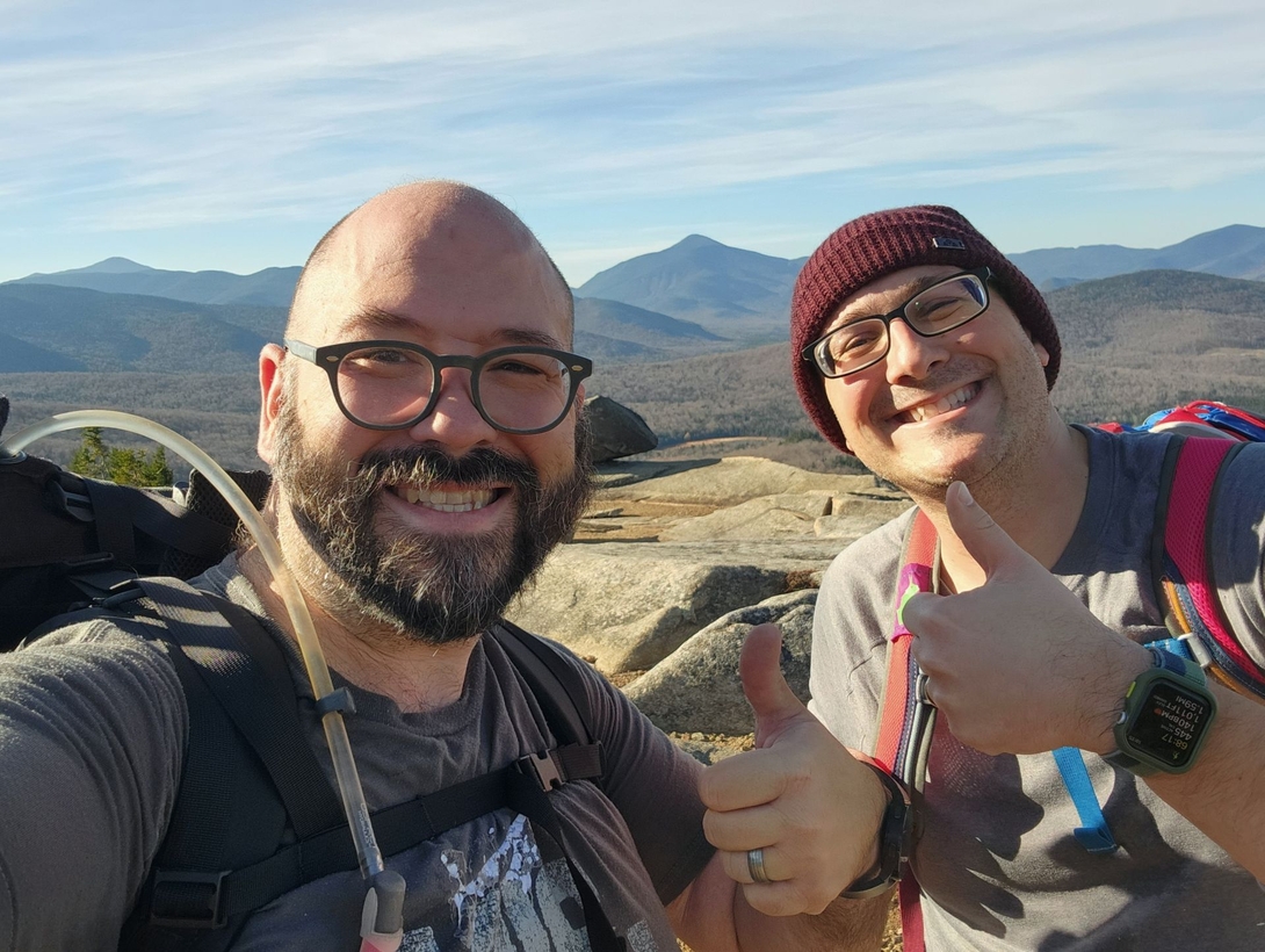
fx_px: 915
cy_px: 476
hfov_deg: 69.3
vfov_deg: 55.0
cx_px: 632
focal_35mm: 25
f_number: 2.2
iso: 50
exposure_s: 1/1000
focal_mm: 3.3
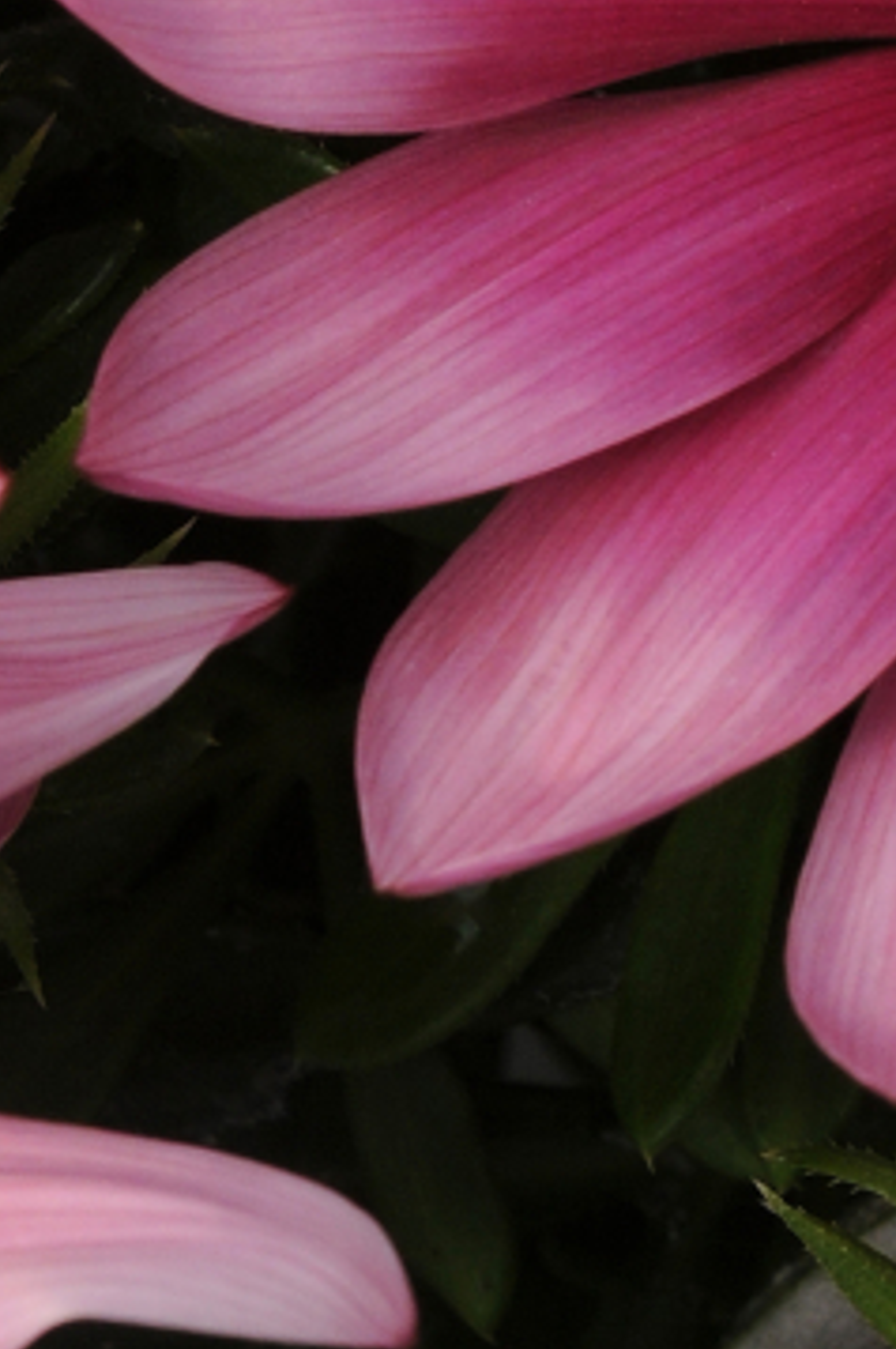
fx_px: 17542
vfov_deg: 4.4
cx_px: 1210
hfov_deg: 2.9
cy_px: -98
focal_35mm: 469
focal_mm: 70
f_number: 11
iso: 200
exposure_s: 1/80
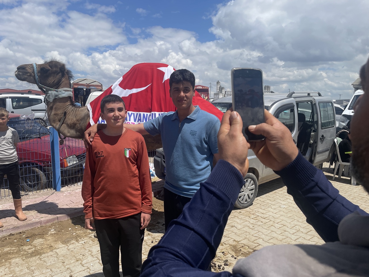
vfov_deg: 53.1
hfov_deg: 67.3
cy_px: 138
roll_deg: -0.5
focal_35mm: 26
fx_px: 277
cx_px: 184
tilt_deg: -6.2
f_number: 1.6
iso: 32
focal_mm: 4.2
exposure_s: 1/5814
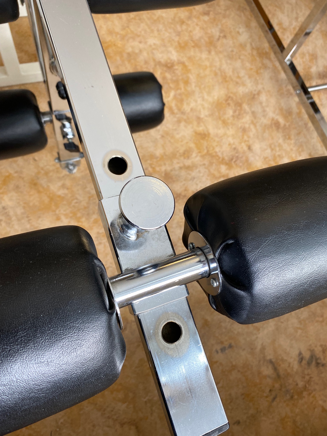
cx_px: 164
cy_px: 218
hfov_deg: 53.1
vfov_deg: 67.3
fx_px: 327
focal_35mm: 26
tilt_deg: -66.9
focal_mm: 4.25
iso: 100
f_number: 1.8
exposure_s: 1/100
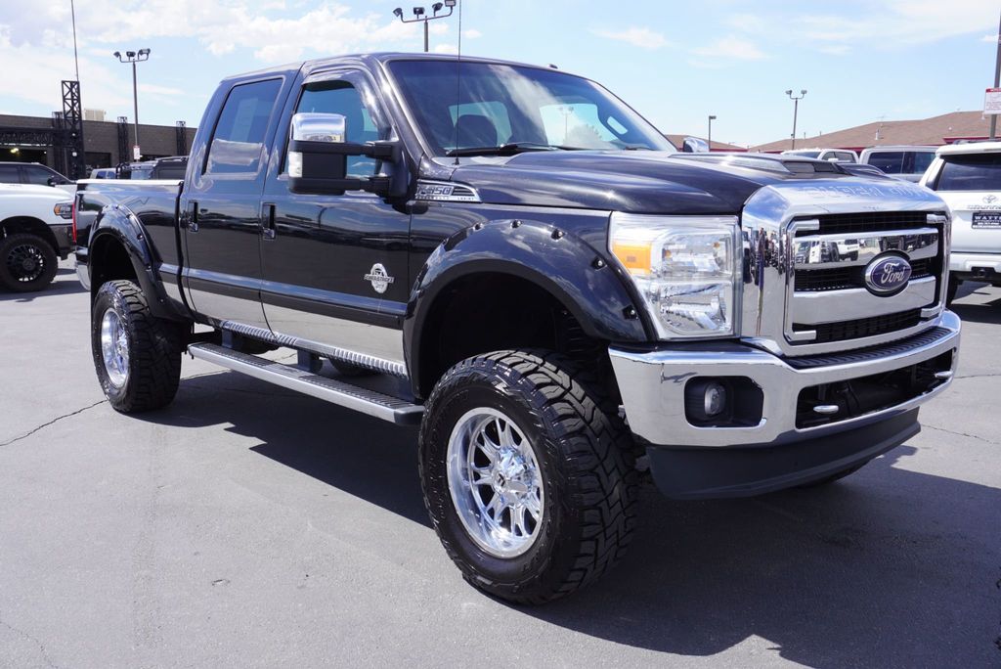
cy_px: 334
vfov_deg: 40.0
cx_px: 500
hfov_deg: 57.2
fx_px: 918
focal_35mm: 33
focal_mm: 22
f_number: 9
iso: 100
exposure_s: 1/125
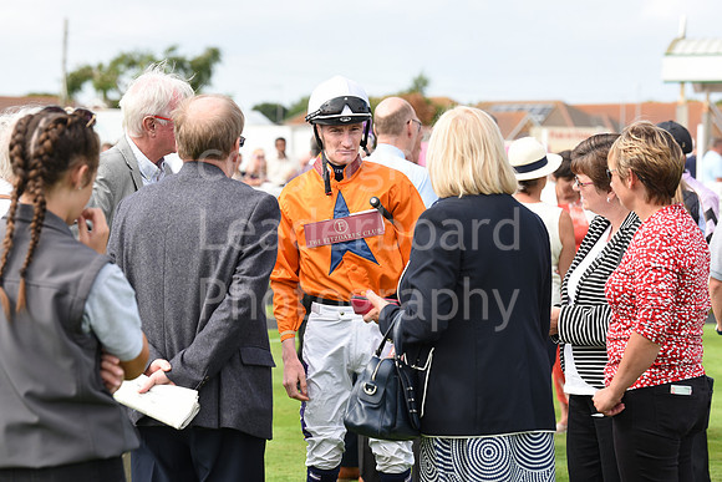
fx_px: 2608
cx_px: 361
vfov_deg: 10.6
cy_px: 241
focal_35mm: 130
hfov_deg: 15.8
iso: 400
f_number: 5.6
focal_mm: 130
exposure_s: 1/800
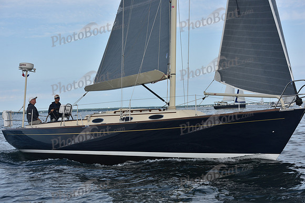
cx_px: 152
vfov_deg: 19.5
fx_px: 593
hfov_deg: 28.8
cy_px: 102
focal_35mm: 70
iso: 320
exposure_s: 1/1000
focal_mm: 70
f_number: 8
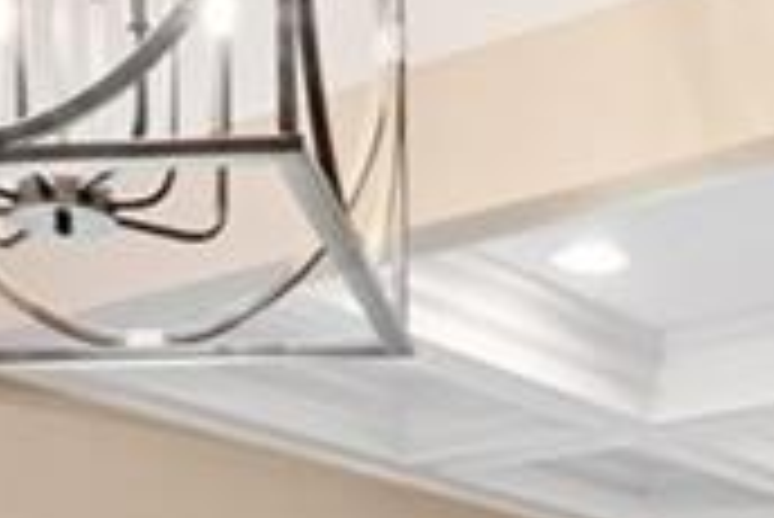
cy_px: 1004
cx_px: 630
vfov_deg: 12.8
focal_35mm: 95
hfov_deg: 21.2
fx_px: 2044
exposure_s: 1/20
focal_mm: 16
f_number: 6.3
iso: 1250
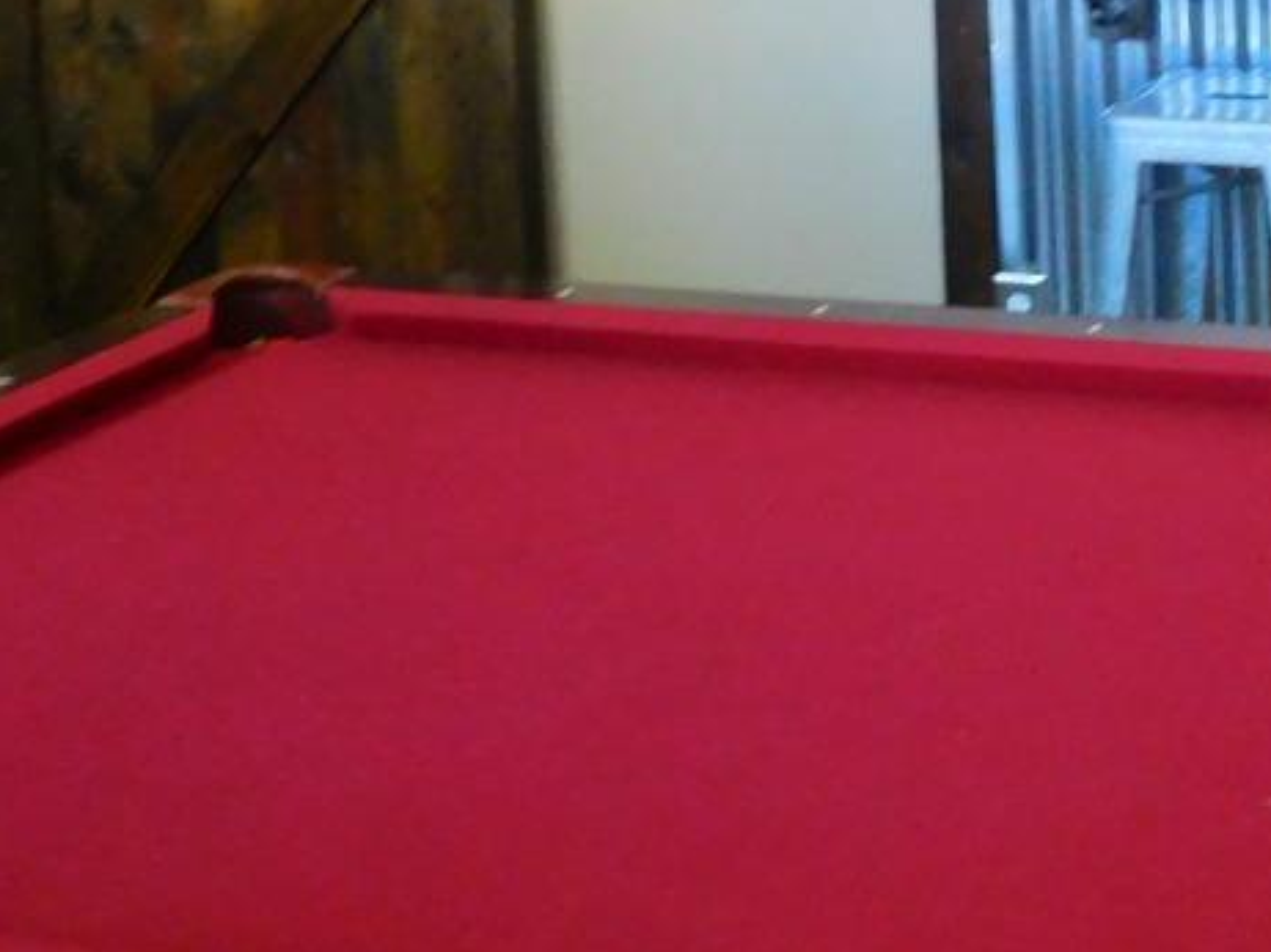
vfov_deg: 17.5
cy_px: -354
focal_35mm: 78
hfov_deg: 24.2
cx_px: 1175
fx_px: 2862
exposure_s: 1/8
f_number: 3.3
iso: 400
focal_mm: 4.3
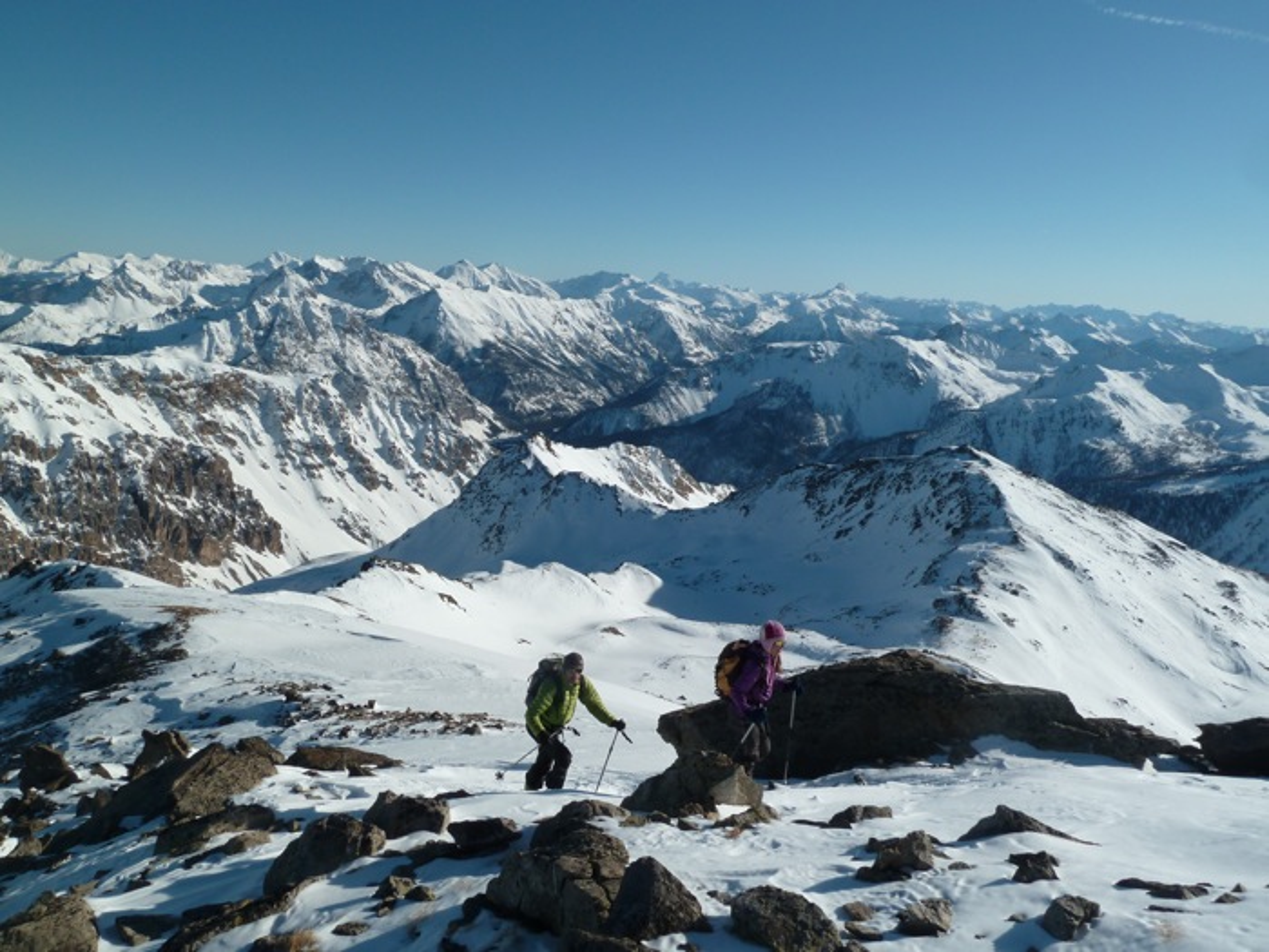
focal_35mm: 25
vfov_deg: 54.9
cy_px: 476
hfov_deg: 69.4
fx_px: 916
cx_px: 634
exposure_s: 1/640
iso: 80
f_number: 5.6
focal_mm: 4.1
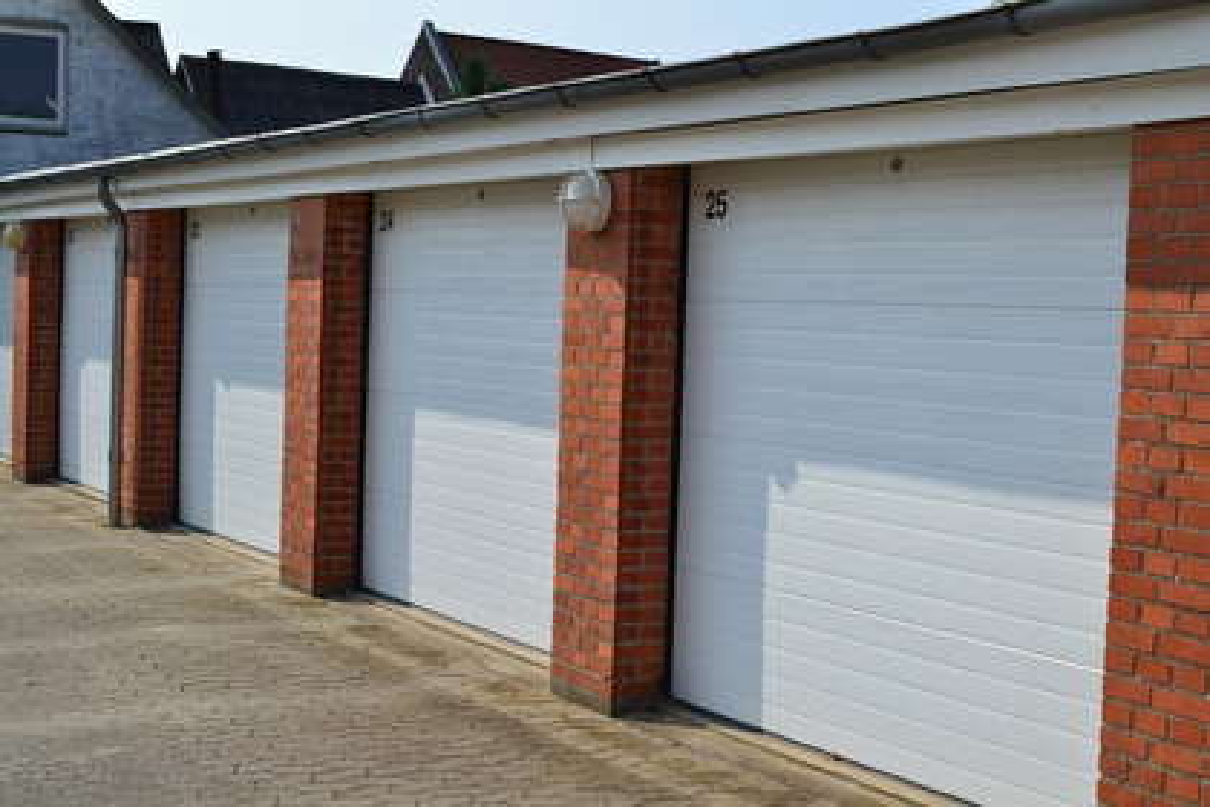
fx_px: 1916
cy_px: 404
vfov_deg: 23.8
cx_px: 605
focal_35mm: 57
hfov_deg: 35.1
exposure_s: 1/500
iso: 320
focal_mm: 38
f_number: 11
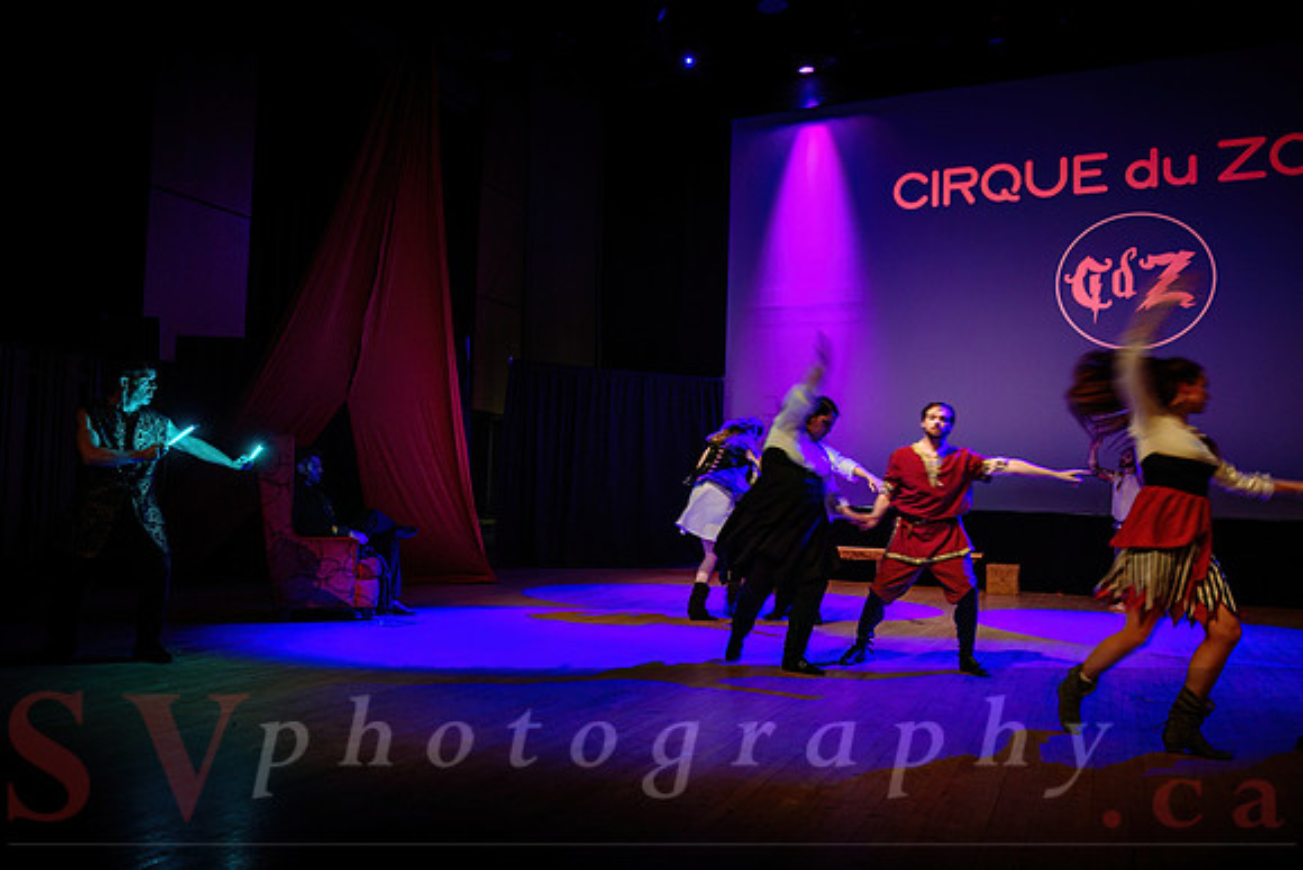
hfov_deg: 65.4
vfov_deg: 46.3
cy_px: 435
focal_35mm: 28
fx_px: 1016
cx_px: 652
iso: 500
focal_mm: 27
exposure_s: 1/40
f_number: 2.8
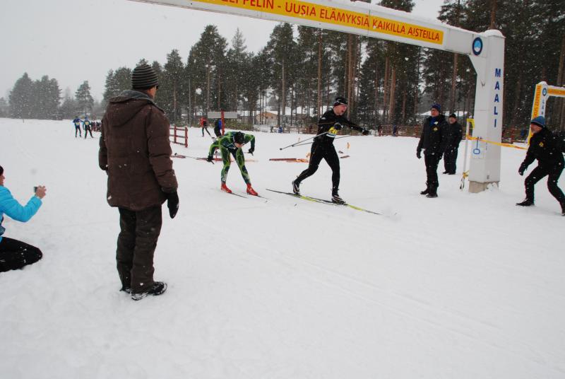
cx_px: 282
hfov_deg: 67.3
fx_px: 424
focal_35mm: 27
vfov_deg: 48.1
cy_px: 190
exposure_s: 1/400
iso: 800
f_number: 10
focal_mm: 18
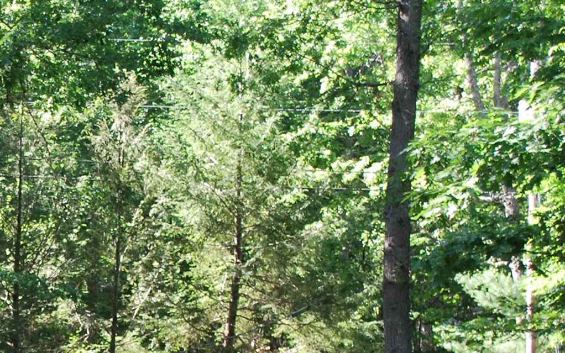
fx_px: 2125
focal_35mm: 138
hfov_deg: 14.6
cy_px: 426
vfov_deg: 9.4
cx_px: -151
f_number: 5
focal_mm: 30
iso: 200
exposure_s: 1/60
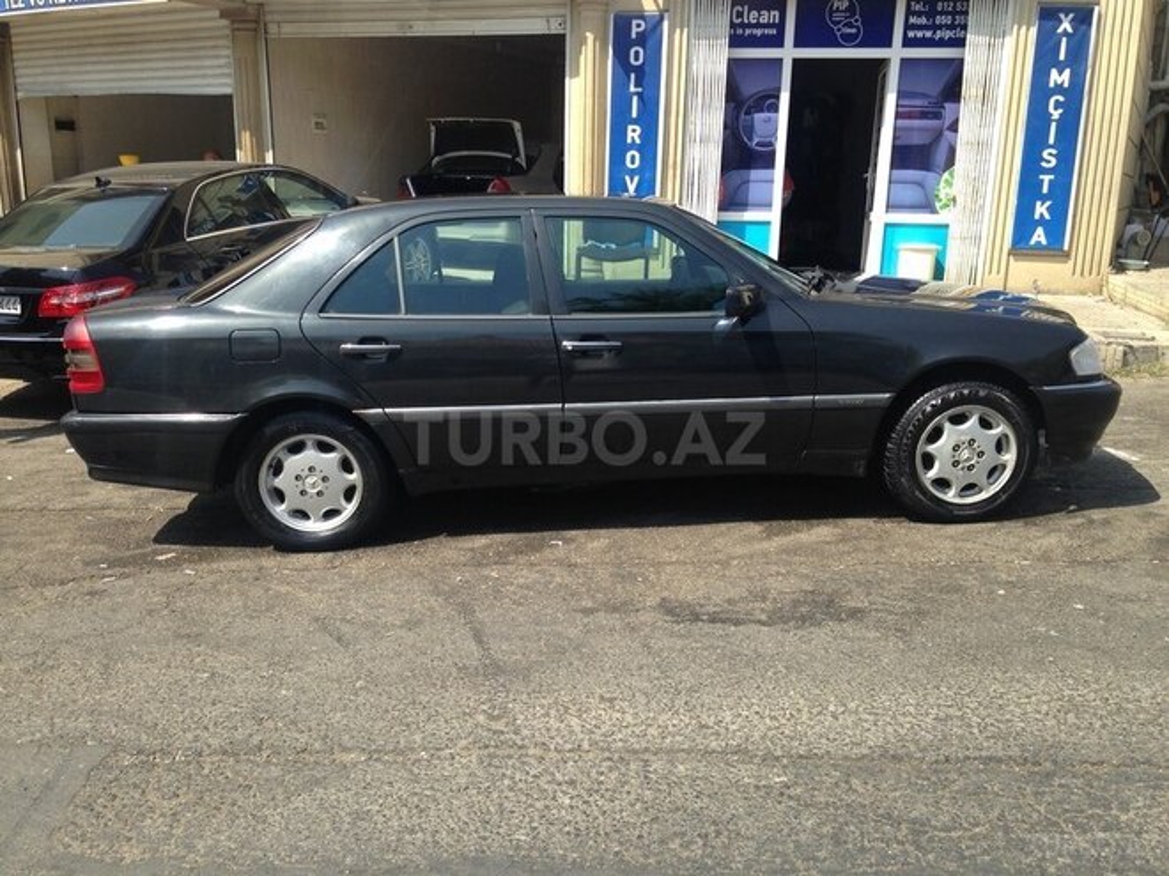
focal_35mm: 33
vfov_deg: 42.9
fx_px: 1114
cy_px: 438
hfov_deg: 55.4
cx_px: 584
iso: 50
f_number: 2.4
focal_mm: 4.12
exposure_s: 1/733
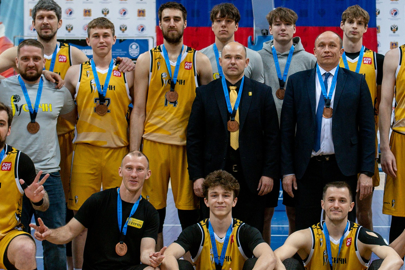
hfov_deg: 18.2
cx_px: 273
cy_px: 106
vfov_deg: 12.2
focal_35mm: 112
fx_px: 1260
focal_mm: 52
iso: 1800
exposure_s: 1/320
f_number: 4
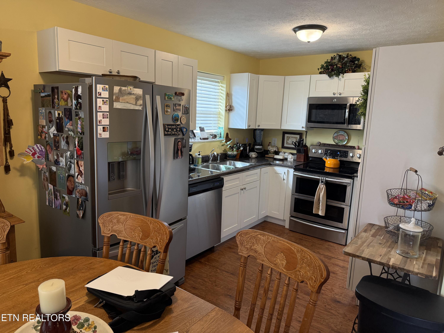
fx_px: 308
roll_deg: -1.4
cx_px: 222
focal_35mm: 24
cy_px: 166
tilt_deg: -9.8
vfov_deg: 56.8
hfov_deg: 71.6
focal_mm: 6.76
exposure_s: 1/120
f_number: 1.78
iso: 250
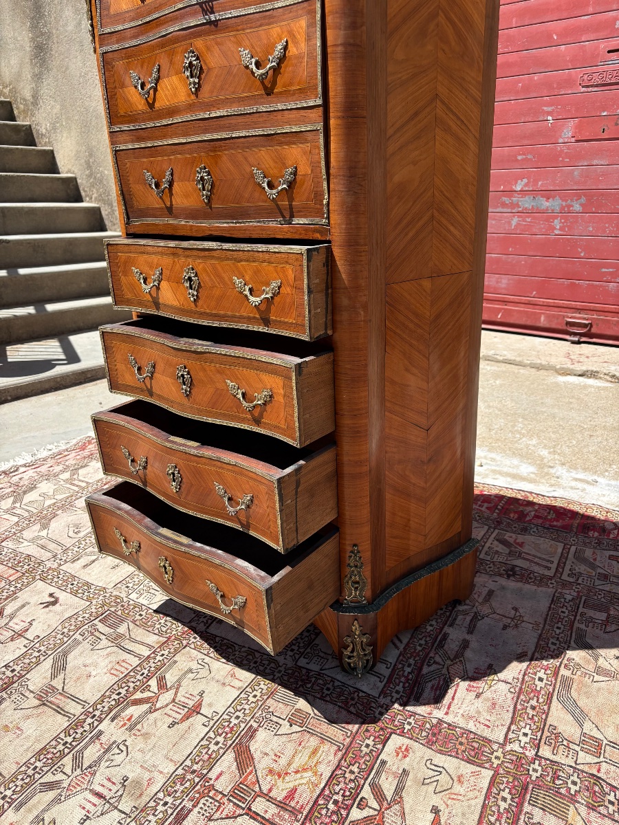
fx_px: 620
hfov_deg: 53.1
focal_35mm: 26
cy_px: 412
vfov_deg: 67.3
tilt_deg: -18.2
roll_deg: -0.4
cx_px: 310
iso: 50
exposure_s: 1/2538
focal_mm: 5.96
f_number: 1.6
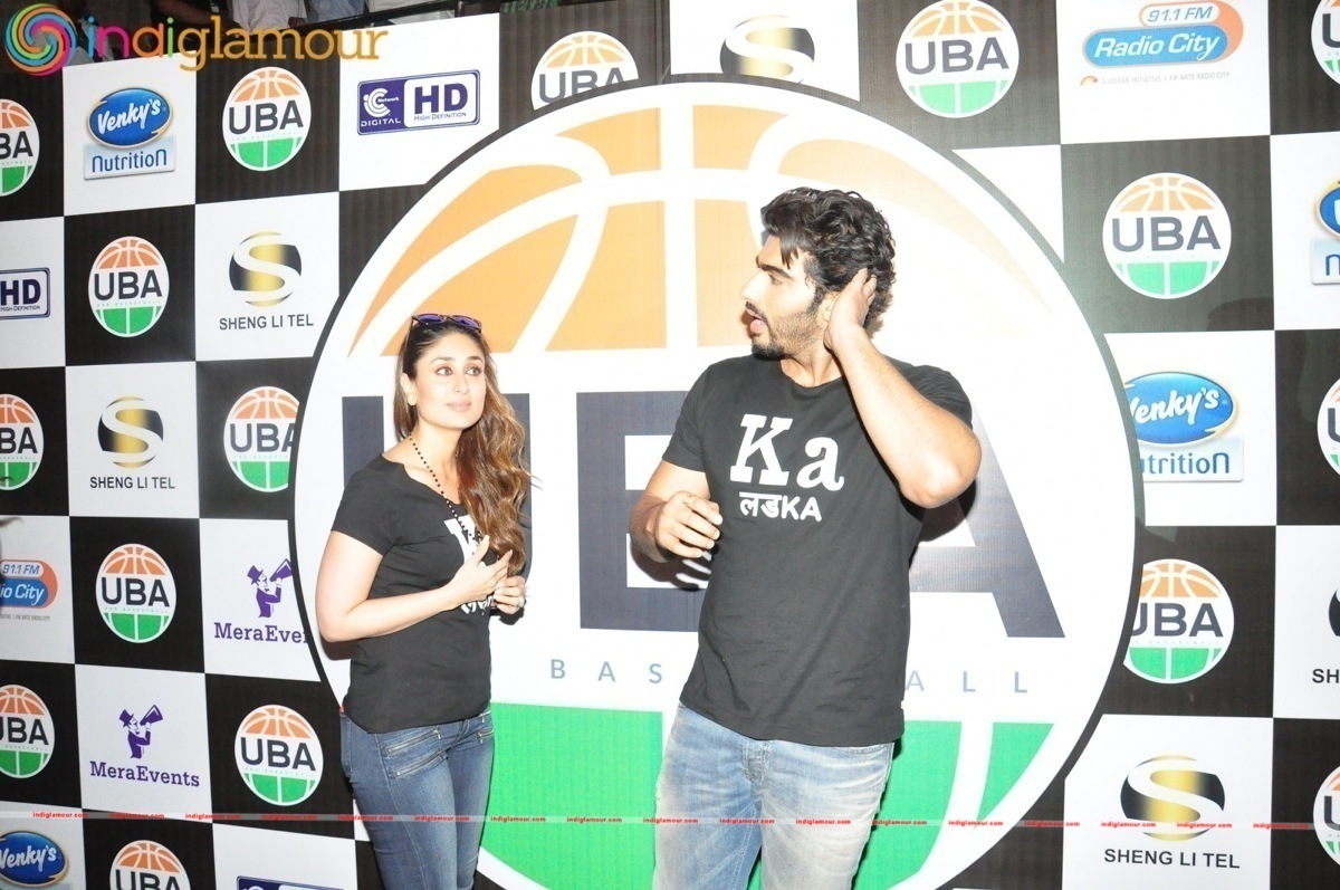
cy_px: 445
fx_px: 1004
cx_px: 670
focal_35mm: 27
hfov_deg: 67.4
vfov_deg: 47.8
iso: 3200
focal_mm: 18
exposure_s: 1/125
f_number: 4.5
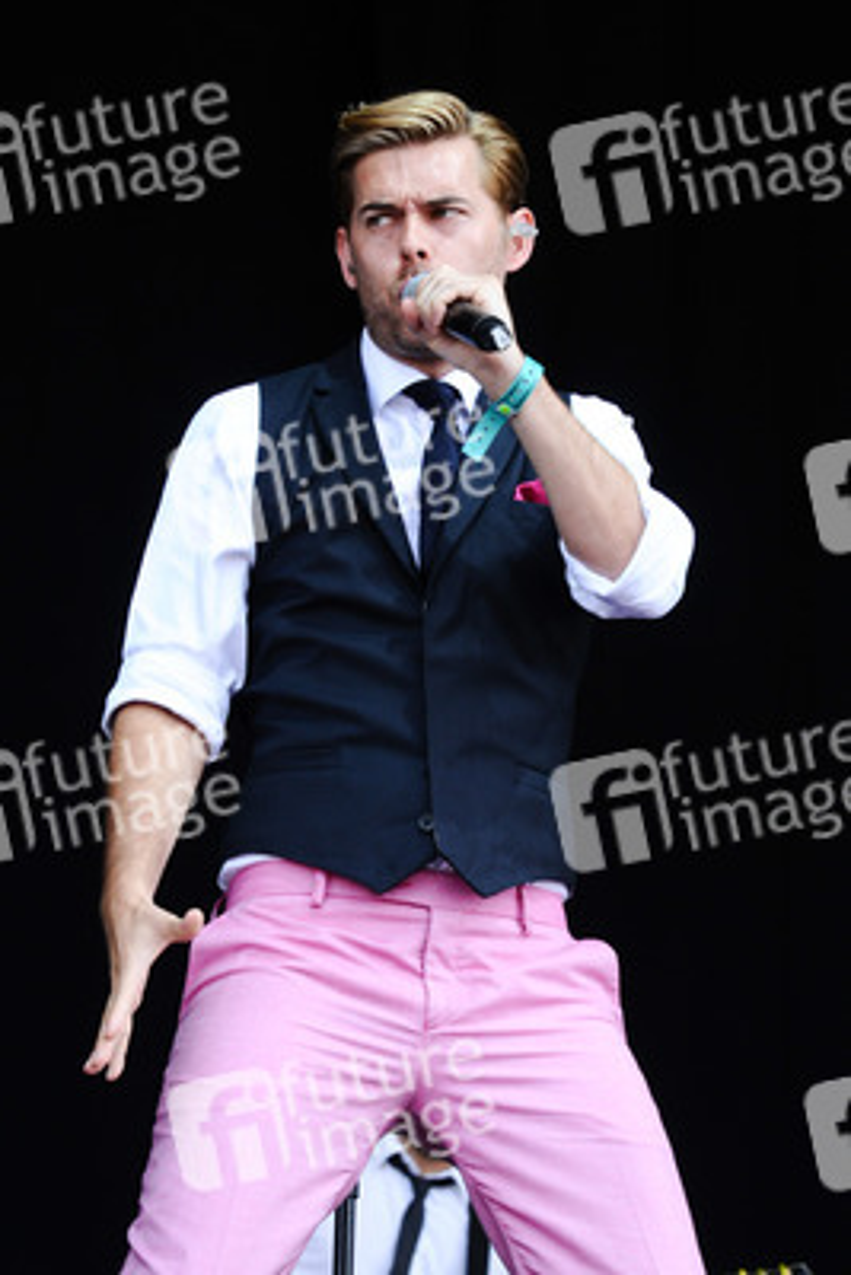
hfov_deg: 10.6
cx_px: 426
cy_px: 638
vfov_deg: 15.9
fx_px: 4570
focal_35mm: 129
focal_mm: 86
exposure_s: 1/500
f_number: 5
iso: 320
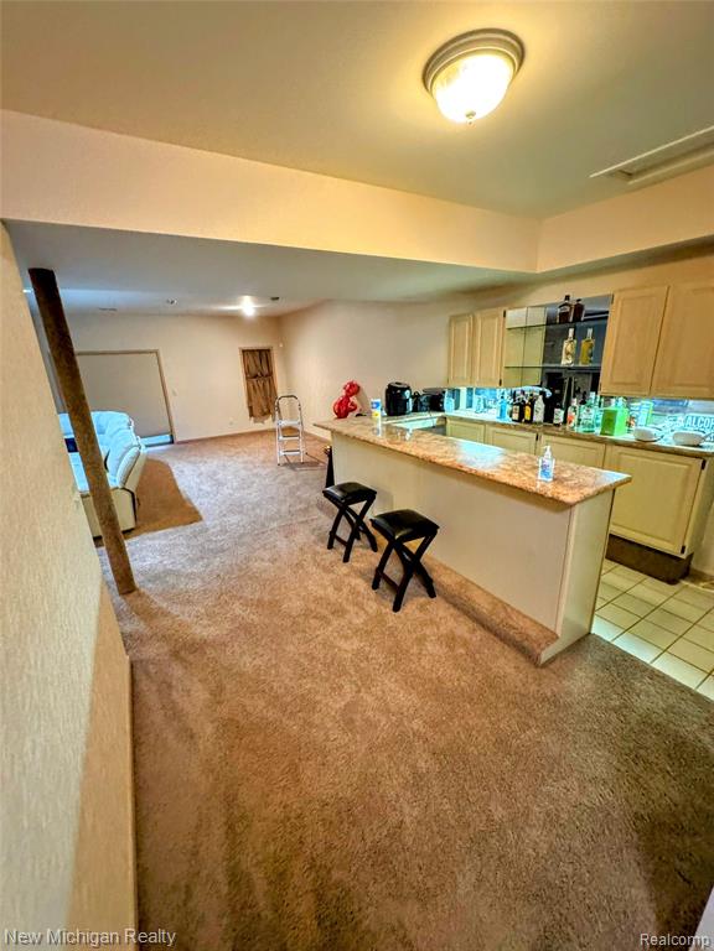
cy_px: 476
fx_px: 385
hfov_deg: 85.7
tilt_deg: -19.7
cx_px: 357
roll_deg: +2.6
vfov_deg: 102.1
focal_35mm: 14
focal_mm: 2.22
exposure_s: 1/40
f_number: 2.2
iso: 1000
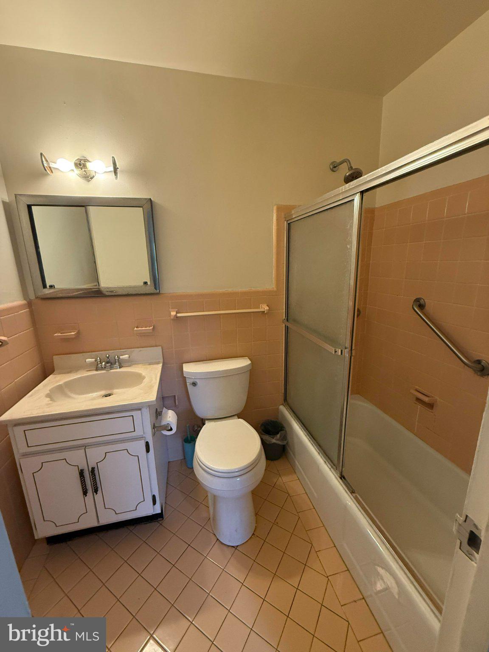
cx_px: 244
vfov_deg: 102.1
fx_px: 264
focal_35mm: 14
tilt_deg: -12.7
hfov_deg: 85.7
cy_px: 326
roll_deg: +1.0
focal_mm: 2.22
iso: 320
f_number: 2.2
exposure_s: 1/120
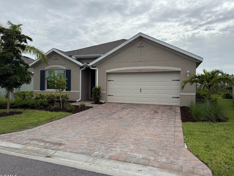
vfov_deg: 54.9
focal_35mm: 25
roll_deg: -1.4
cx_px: 117
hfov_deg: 69.4
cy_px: 89
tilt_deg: +0.7
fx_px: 169
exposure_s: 1/6173
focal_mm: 6.76
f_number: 1.78
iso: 80
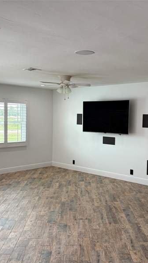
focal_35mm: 38
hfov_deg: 31.0
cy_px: 132
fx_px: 265
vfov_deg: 52.8
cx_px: 95
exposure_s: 1/120
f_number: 1.6
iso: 80
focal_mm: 5.96
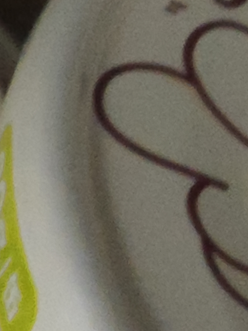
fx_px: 1394
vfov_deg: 12.8
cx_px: 391
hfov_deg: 9.8
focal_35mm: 146
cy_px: 500
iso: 1600
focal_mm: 2.03
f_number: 1.8
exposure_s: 1/14.3
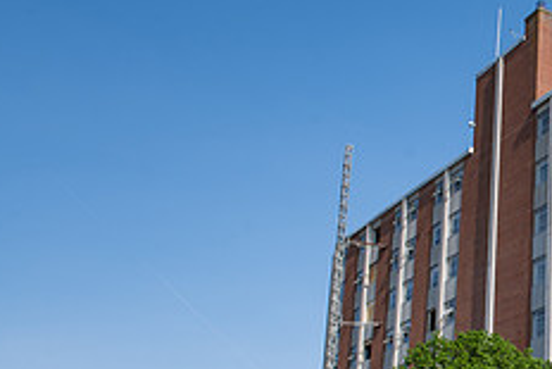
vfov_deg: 22.3
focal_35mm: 60
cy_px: 299
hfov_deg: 28.7
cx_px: 673
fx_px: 921
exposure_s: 1/400
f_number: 8
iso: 125
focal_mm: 24
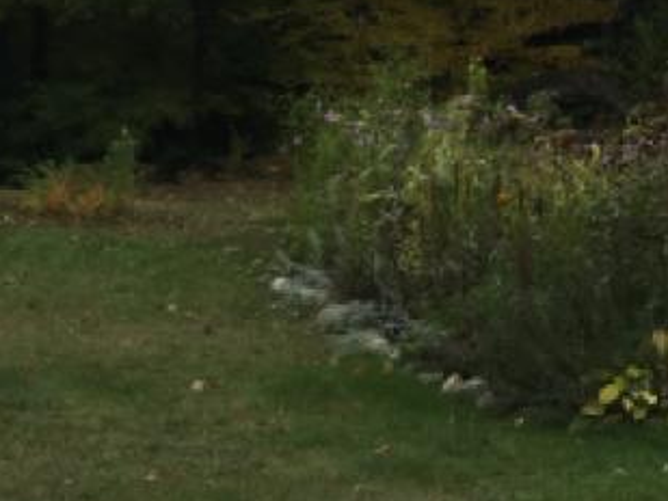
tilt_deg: +6.7
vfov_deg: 14.2
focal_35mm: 96
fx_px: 1853
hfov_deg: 18.5
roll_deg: -0.2
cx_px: 947
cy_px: -301
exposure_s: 1/989
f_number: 2.2
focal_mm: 4.15
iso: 32
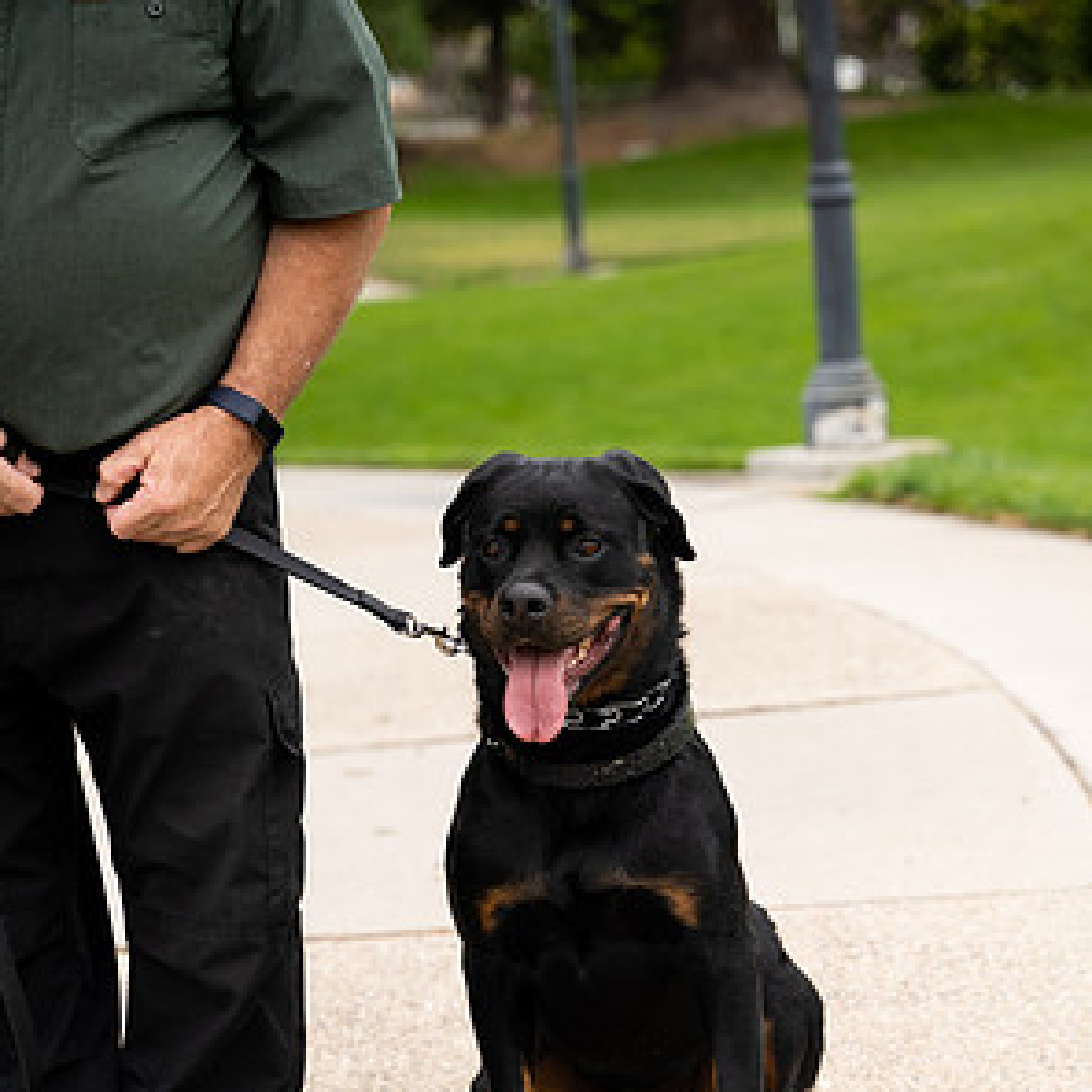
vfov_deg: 17.9
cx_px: 542
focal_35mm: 97
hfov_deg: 17.9
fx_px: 3462
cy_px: 767
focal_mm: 75
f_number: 4
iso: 640
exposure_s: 1/500
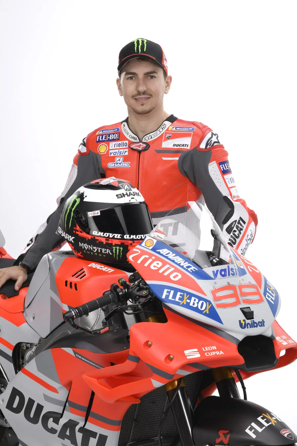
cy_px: 223
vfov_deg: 15.8
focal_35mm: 130
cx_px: 148
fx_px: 1609
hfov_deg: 10.5
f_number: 22
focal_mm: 130
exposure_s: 1/125
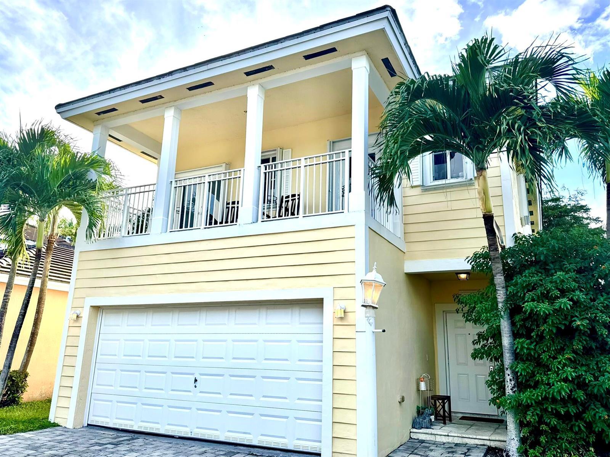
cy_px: 228
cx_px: 305
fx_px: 423
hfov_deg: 71.6
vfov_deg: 56.8
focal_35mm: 24
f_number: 1.78
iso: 80
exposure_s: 1/1597
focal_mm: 6.76
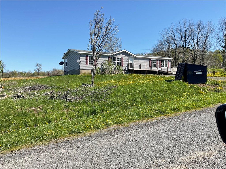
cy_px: 84
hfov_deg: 61.7
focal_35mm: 29
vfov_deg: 48.2
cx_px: 113
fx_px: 189
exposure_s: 1/1577
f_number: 1.8
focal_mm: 3
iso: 16
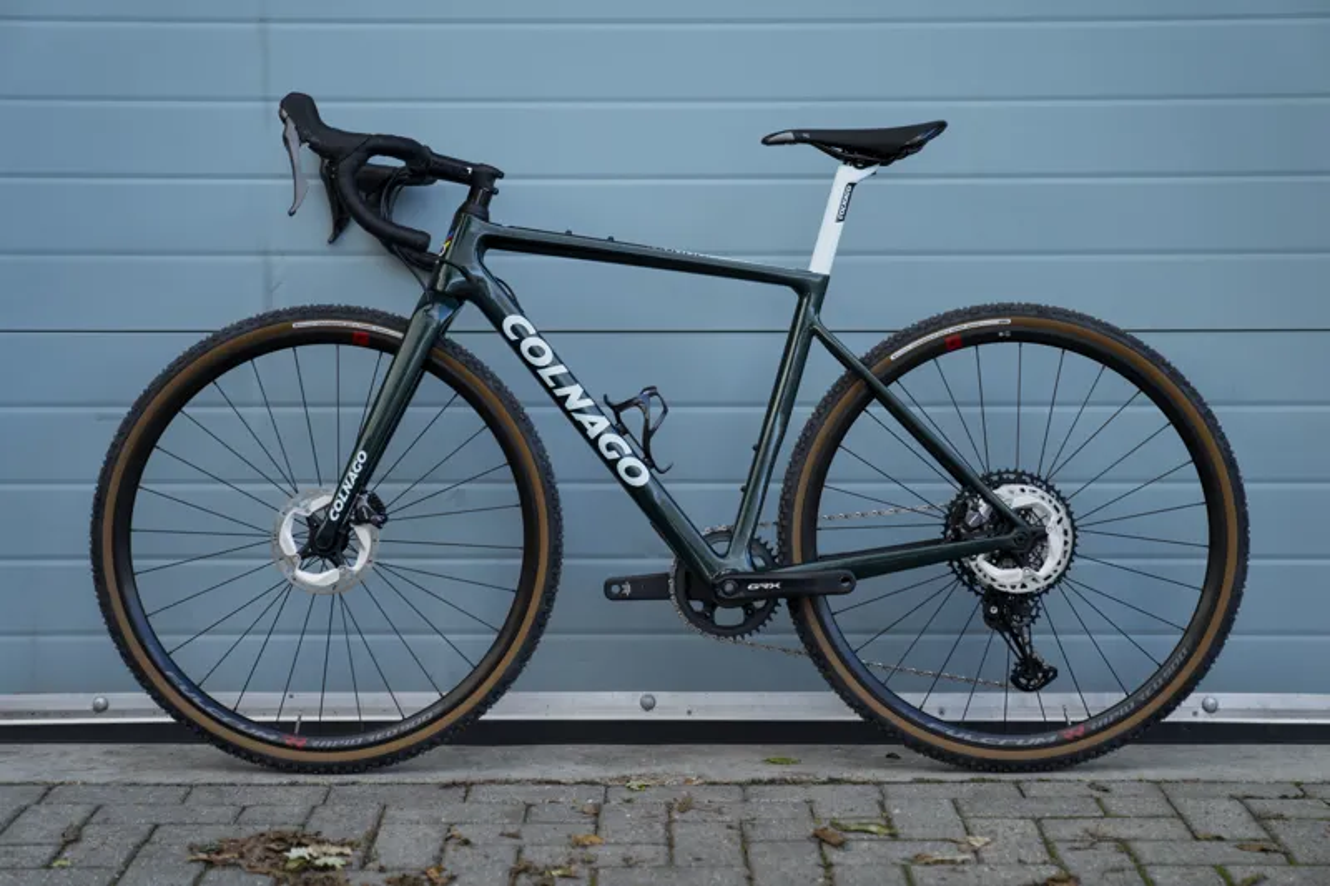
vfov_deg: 21.2
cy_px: 443
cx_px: 665
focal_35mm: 64
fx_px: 2364
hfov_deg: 31.4
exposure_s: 1/400
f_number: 2.8
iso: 250
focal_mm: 64
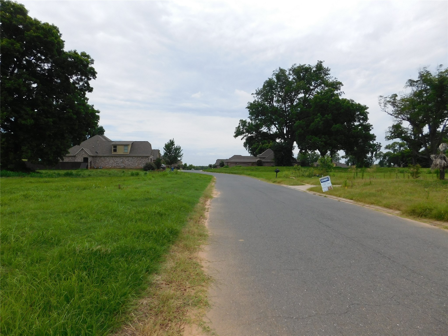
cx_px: 224
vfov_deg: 58.9
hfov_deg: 73.9
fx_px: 298
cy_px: 168
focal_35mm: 23
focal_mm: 4
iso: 125
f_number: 6
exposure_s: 1/640
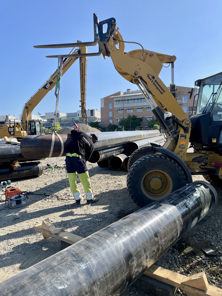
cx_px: 111
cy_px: 148
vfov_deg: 67.3
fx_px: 222
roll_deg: +0.5
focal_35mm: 26
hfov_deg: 53.1
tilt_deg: -2.2
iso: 32
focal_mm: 4.2
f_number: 1.6
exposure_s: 1/2564
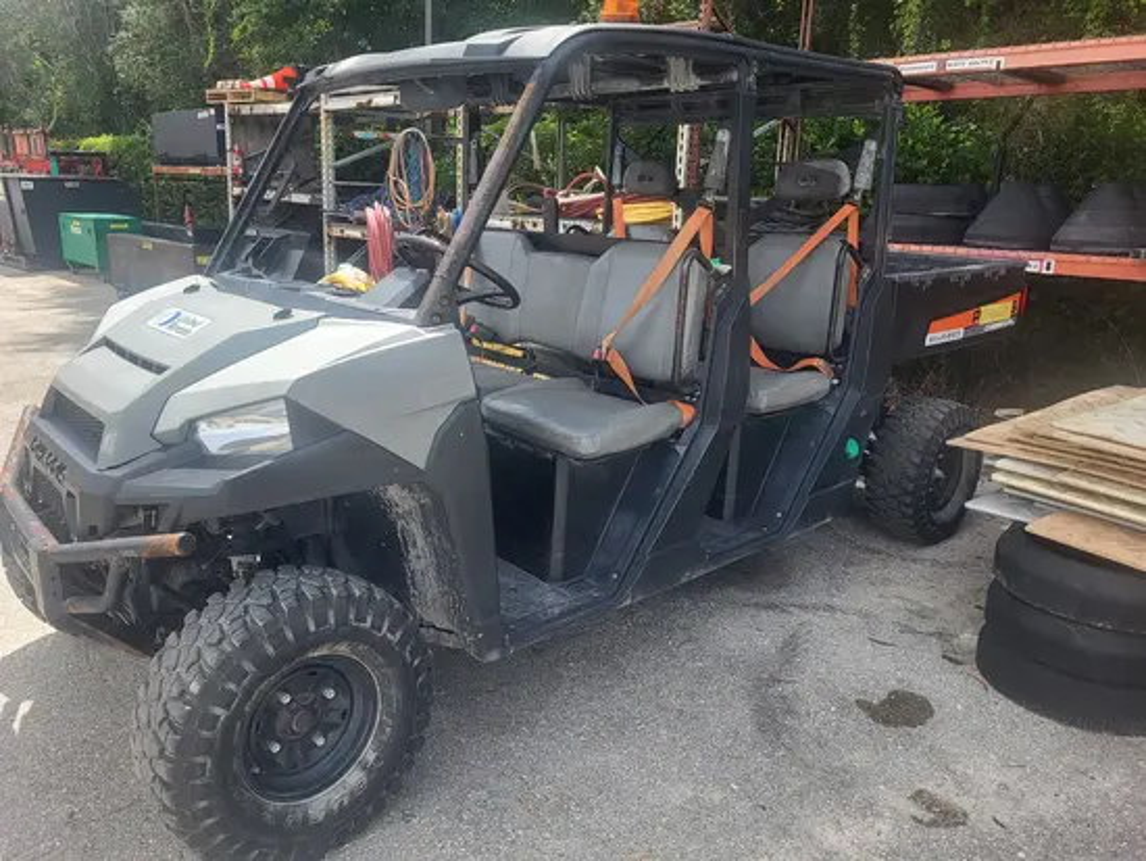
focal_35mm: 26
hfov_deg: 67.3
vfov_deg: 53.1
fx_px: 861
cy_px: 430
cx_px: 573
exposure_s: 1/715
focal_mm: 5.4
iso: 40
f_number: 1.8
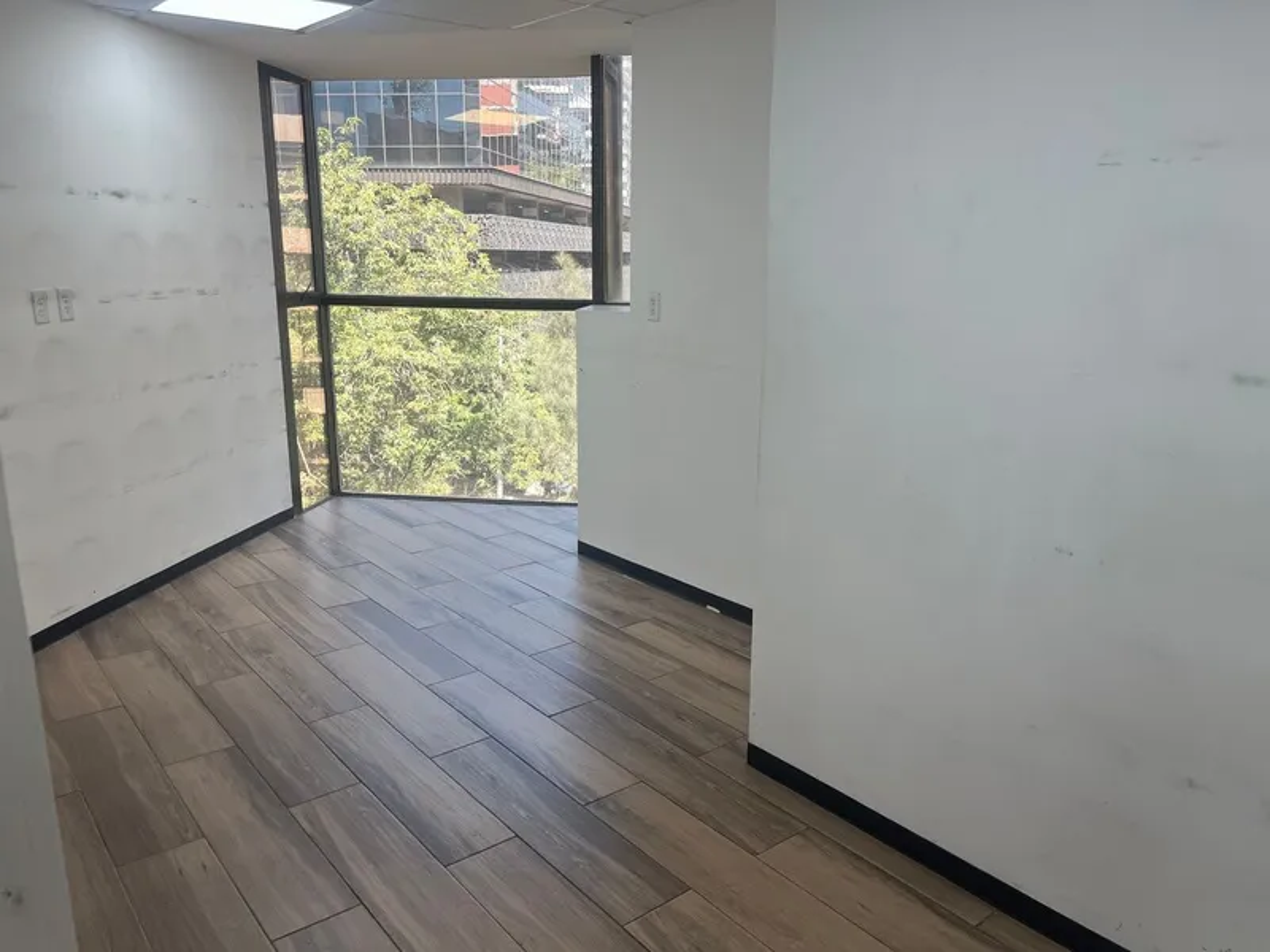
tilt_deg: -14.4
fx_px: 954
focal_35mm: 26
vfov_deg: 53.1
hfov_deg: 67.3
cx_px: 635
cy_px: 476
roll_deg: -0.3
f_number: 1.6
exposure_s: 1/195
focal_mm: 5.1
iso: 40
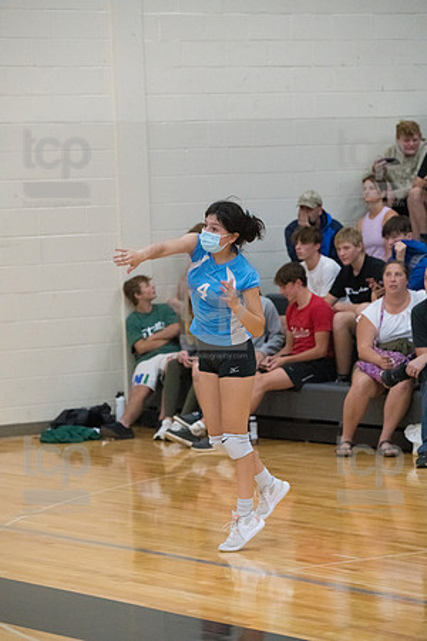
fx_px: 2669
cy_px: 320
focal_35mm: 150
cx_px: 214
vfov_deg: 13.7
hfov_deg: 9.1
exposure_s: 1/1000
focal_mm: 150
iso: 6400
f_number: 4.5
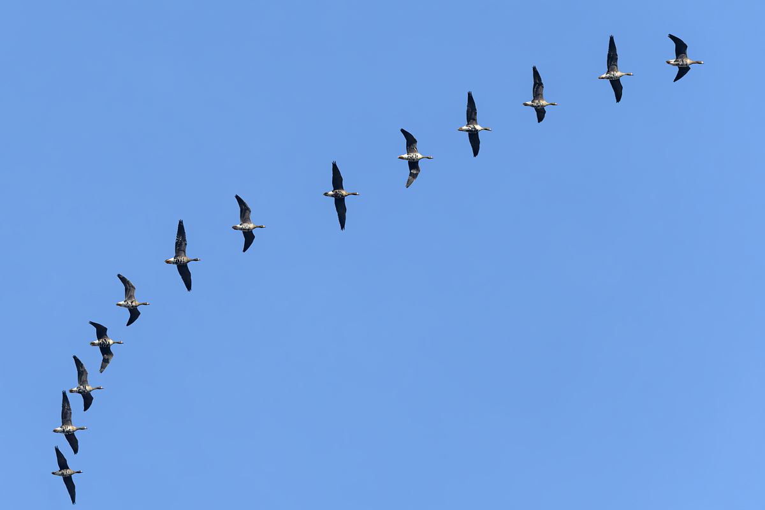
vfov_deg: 2.4
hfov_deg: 3.5
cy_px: 255
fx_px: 12430
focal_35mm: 585
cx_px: 382
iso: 400
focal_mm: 390
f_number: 7.1
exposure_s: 1/1600
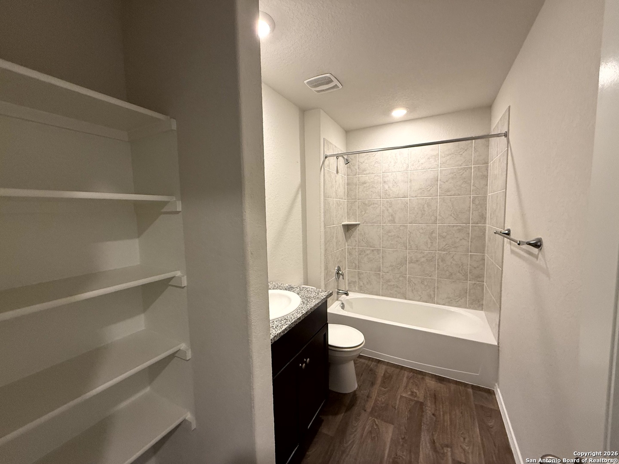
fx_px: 250
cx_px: 310
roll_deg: +0.7
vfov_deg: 85.7
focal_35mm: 14
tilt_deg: -5.6
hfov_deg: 102.1
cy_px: 232
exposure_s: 1/120
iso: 320
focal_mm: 2.22
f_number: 2.2
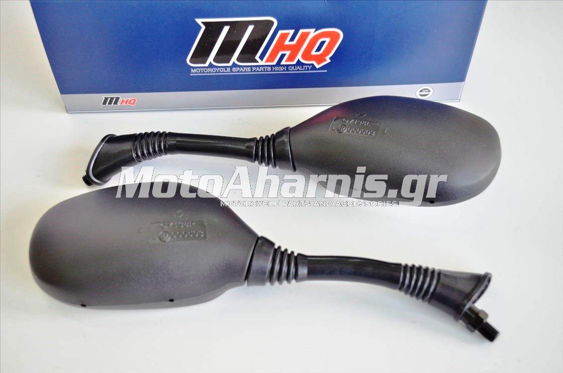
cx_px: 282
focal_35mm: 42
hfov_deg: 46.5
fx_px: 656
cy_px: 186
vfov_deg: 31.8
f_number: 4.5
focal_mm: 28
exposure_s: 1/125
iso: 900
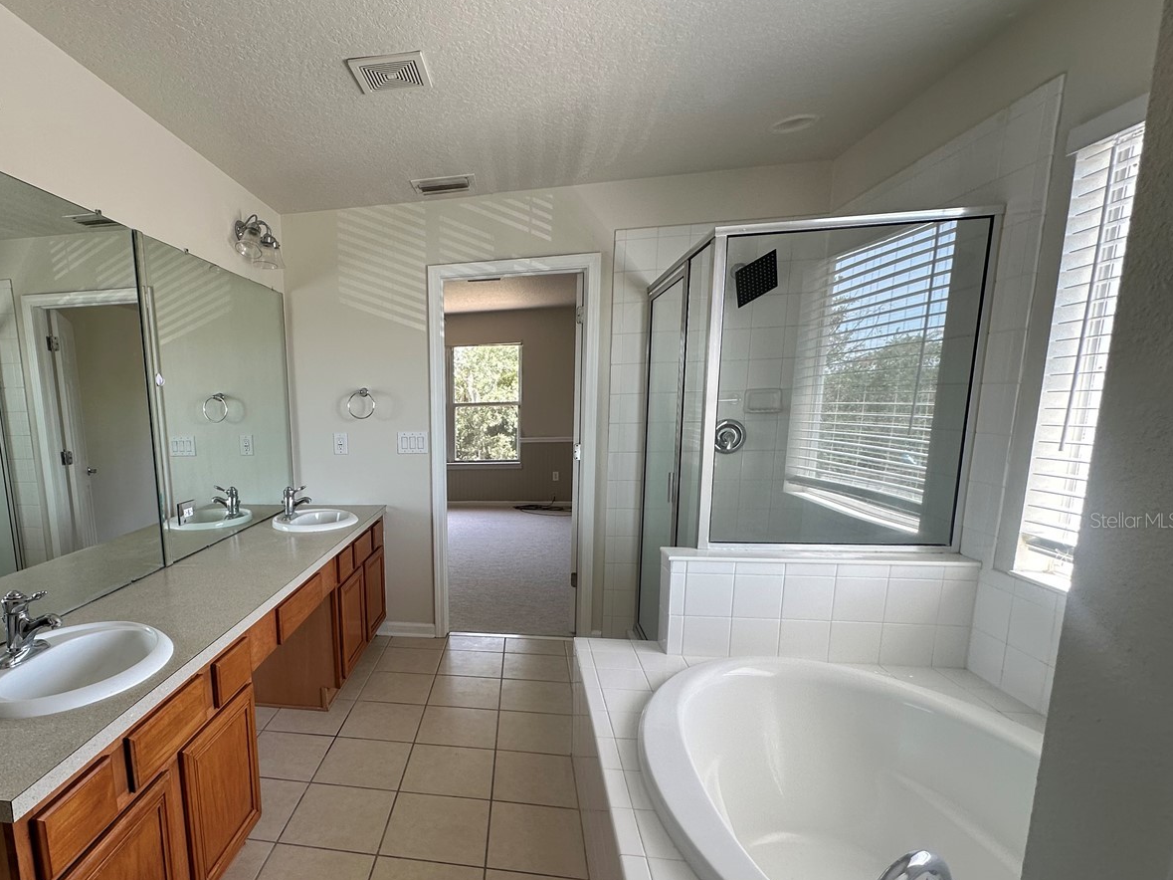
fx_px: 644
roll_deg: +1.3
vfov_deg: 68.1
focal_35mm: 19
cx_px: 388
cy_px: 520
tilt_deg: -11.1
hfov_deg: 81.7
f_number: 2.2
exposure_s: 1/99
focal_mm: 2.22
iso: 40
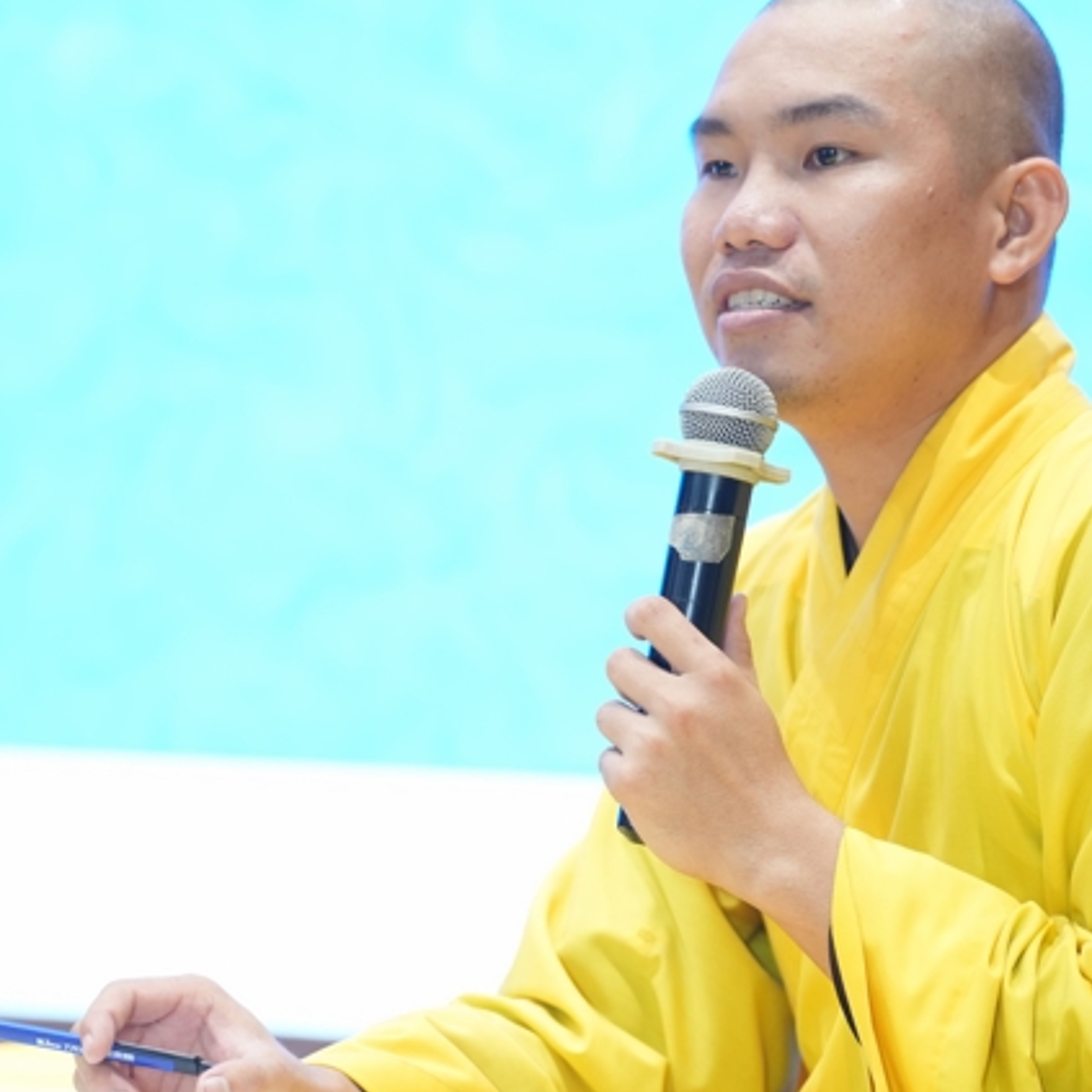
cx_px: 543
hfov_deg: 11.7
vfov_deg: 11.7
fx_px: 5318
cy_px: 542
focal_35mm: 149
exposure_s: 1/100
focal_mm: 76
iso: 1250
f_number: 2.5
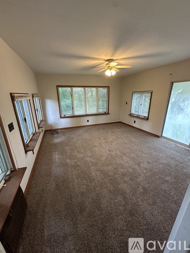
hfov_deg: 85.7
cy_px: 126
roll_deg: -1.1
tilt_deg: -17.5
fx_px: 102
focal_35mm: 14
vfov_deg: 102.1
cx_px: 95
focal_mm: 2.22
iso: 320
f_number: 2.2
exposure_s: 1/60
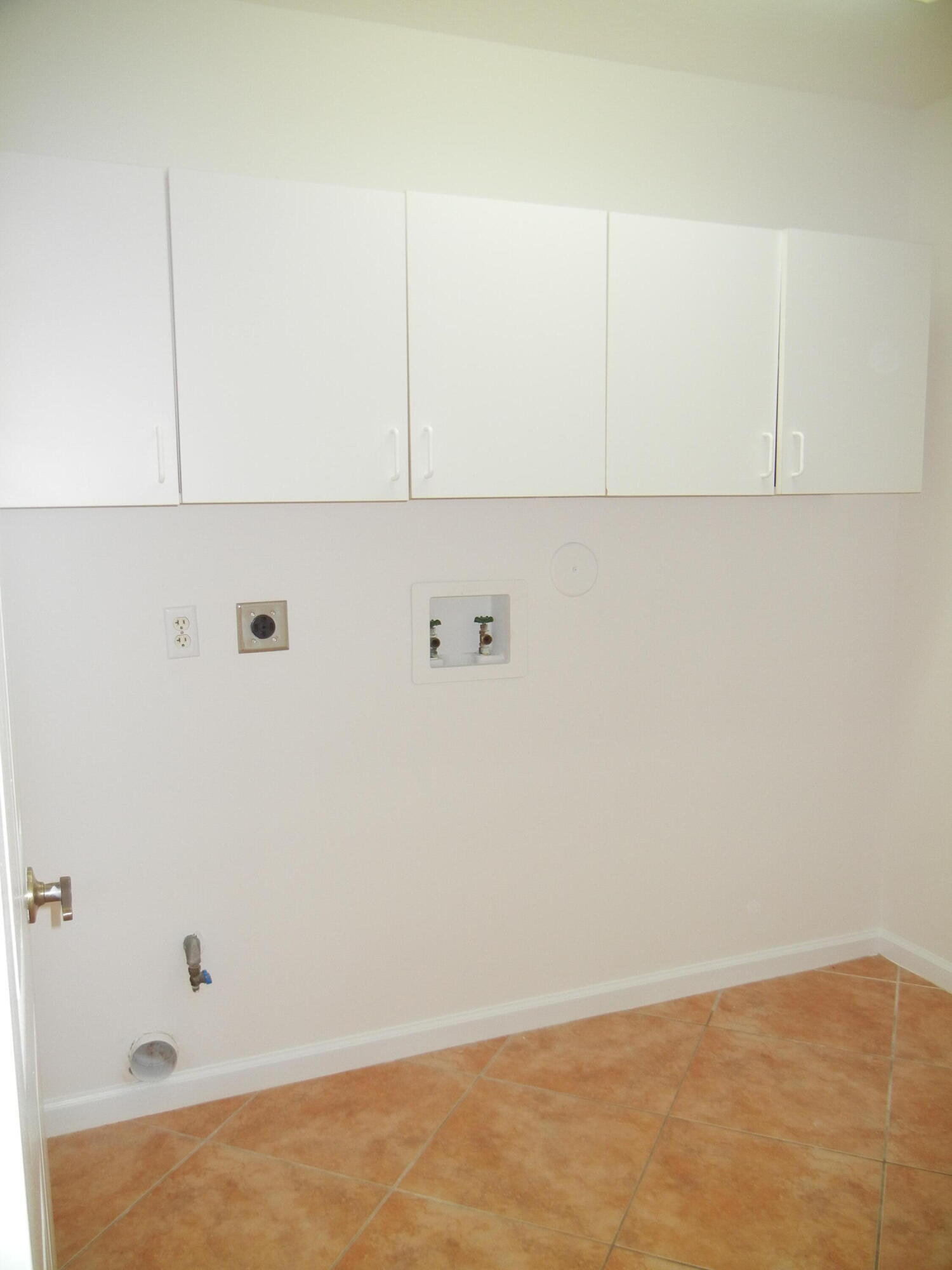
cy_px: 635
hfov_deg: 46.8
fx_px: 1100
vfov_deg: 60.0
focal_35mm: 30
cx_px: 476
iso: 200
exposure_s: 1/30
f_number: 3.5
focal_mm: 5.4
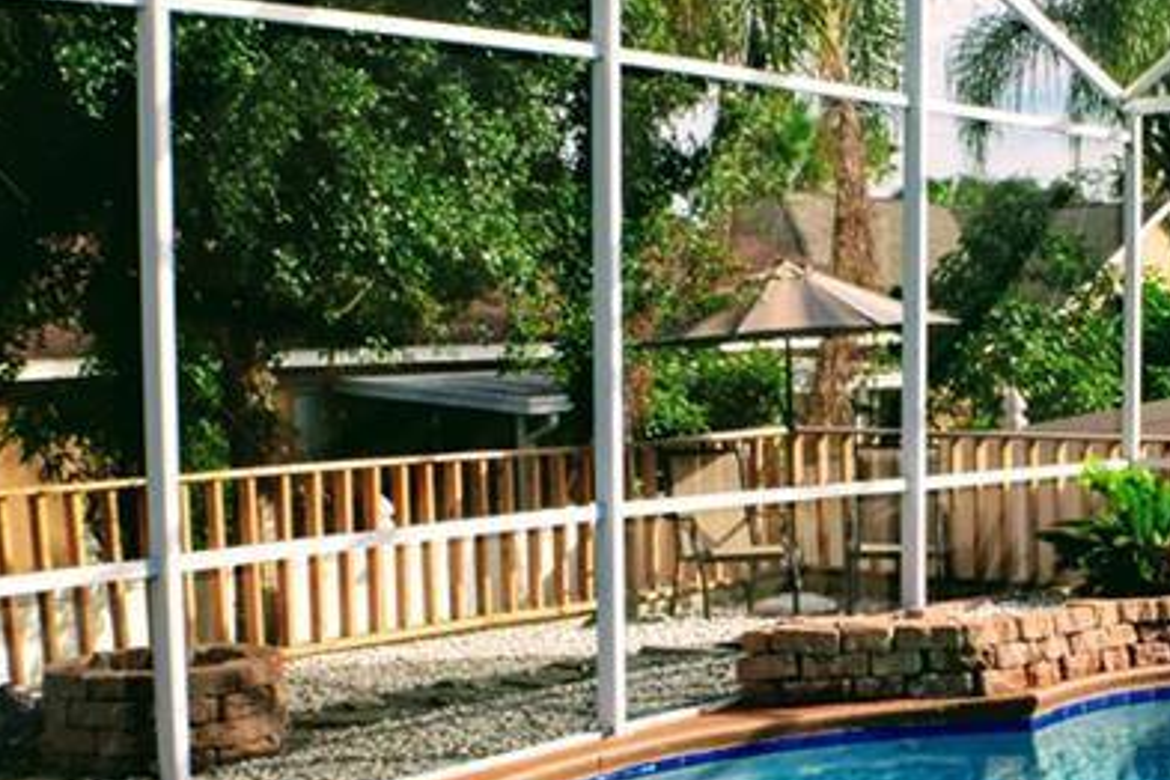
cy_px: 652
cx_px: 947
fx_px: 2795
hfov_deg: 23.3
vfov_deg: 15.8
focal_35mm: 86
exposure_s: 1/200
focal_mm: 22
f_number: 10
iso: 160
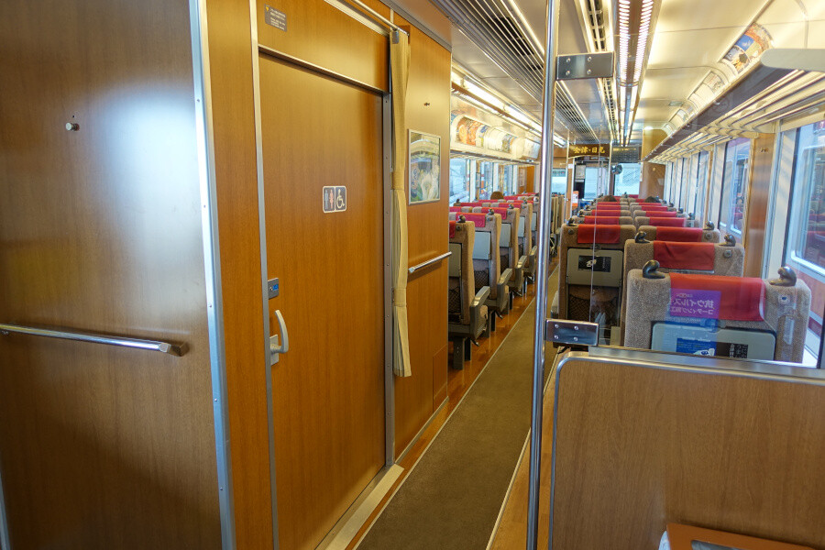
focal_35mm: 24
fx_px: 550
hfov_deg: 73.7
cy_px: 275
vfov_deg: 53.1
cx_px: 412
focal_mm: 8.8
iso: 200
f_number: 1.8
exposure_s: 1/30
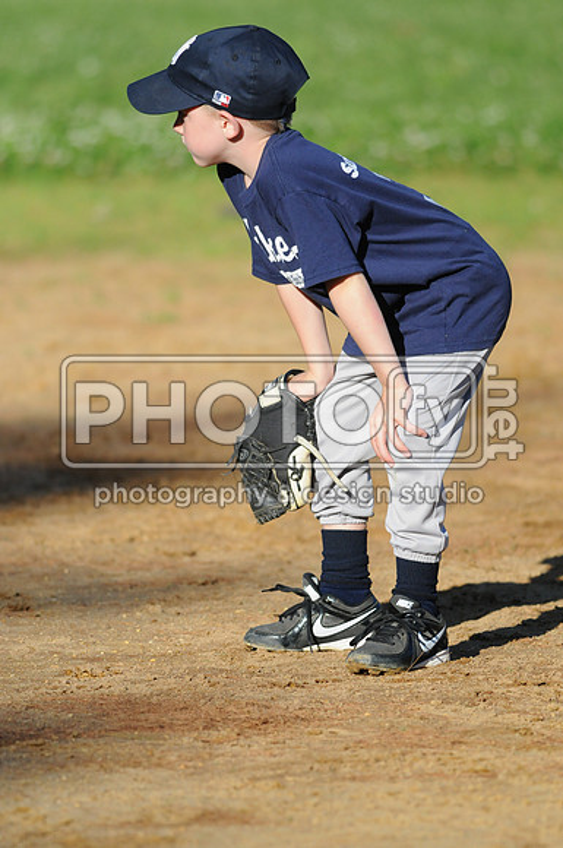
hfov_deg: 3.0
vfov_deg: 4.6
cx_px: 282
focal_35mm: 450
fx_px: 10587
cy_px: 424
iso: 800
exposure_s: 1/5000
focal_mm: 300
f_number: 4
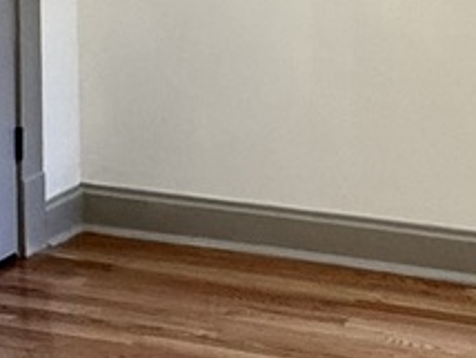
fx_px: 1294
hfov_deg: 20.4
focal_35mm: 94
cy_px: -78
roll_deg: -0.5
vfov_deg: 15.2
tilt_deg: -5.8
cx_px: 443
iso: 160
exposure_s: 1/120
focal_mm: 2.22
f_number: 2.2
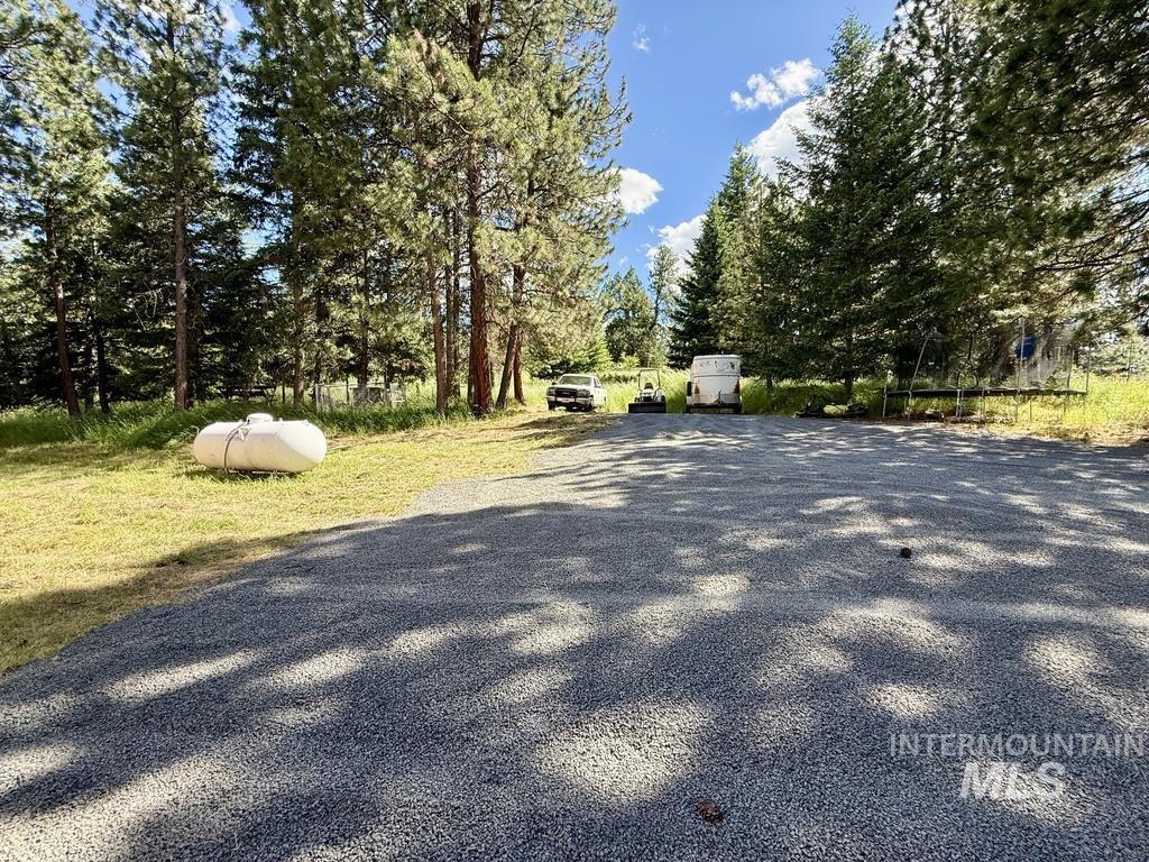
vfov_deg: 85.7
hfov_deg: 102.1
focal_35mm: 14
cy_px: 431
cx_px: 574
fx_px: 465
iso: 64
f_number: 2.2
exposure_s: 1/545
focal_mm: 2.22
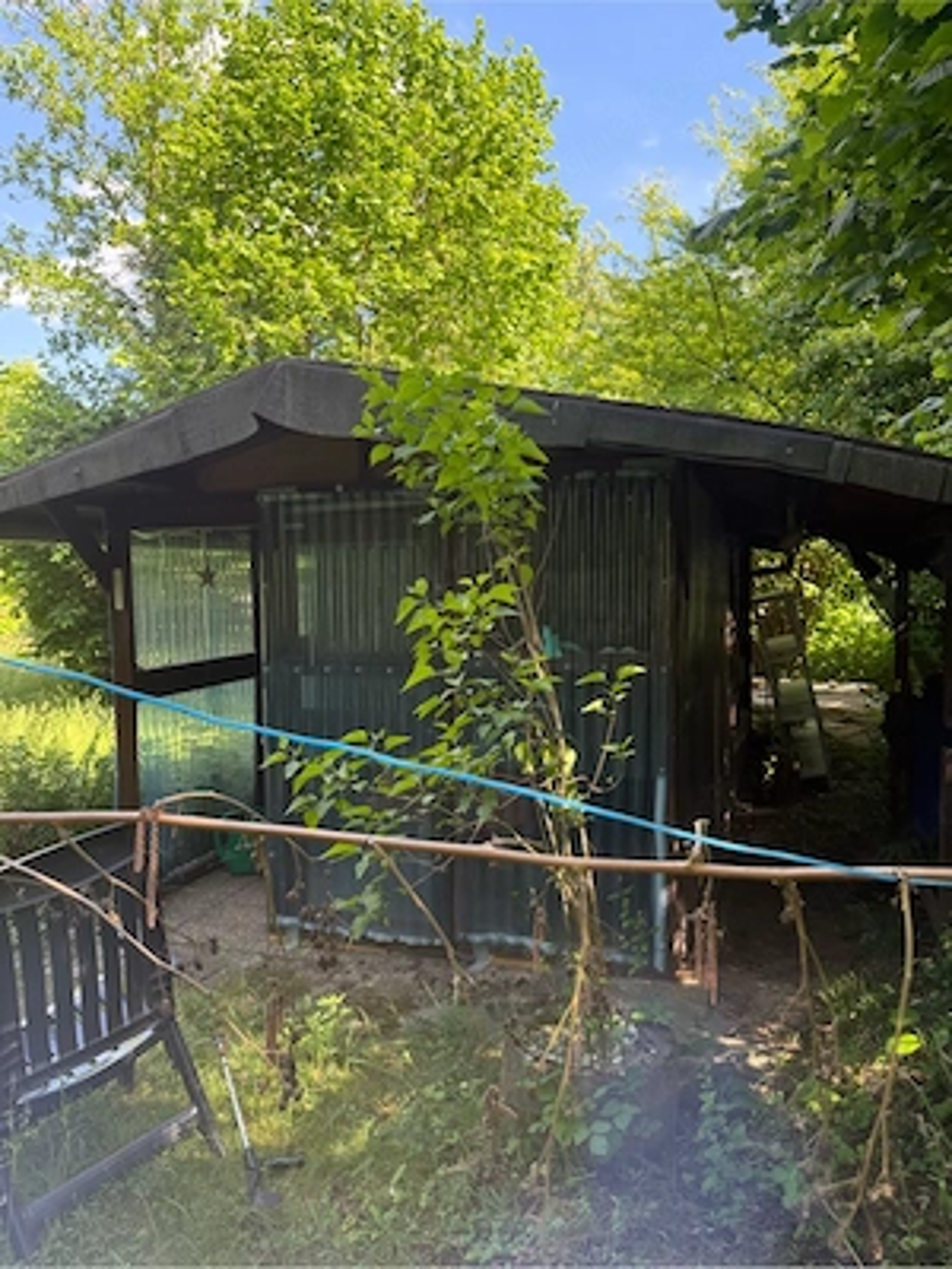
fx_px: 880
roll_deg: -0.5
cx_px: 476
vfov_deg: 71.6
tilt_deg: -3.8
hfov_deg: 56.8
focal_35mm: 24
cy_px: 634
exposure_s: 1/290
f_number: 1.78
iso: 100
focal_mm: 6.76
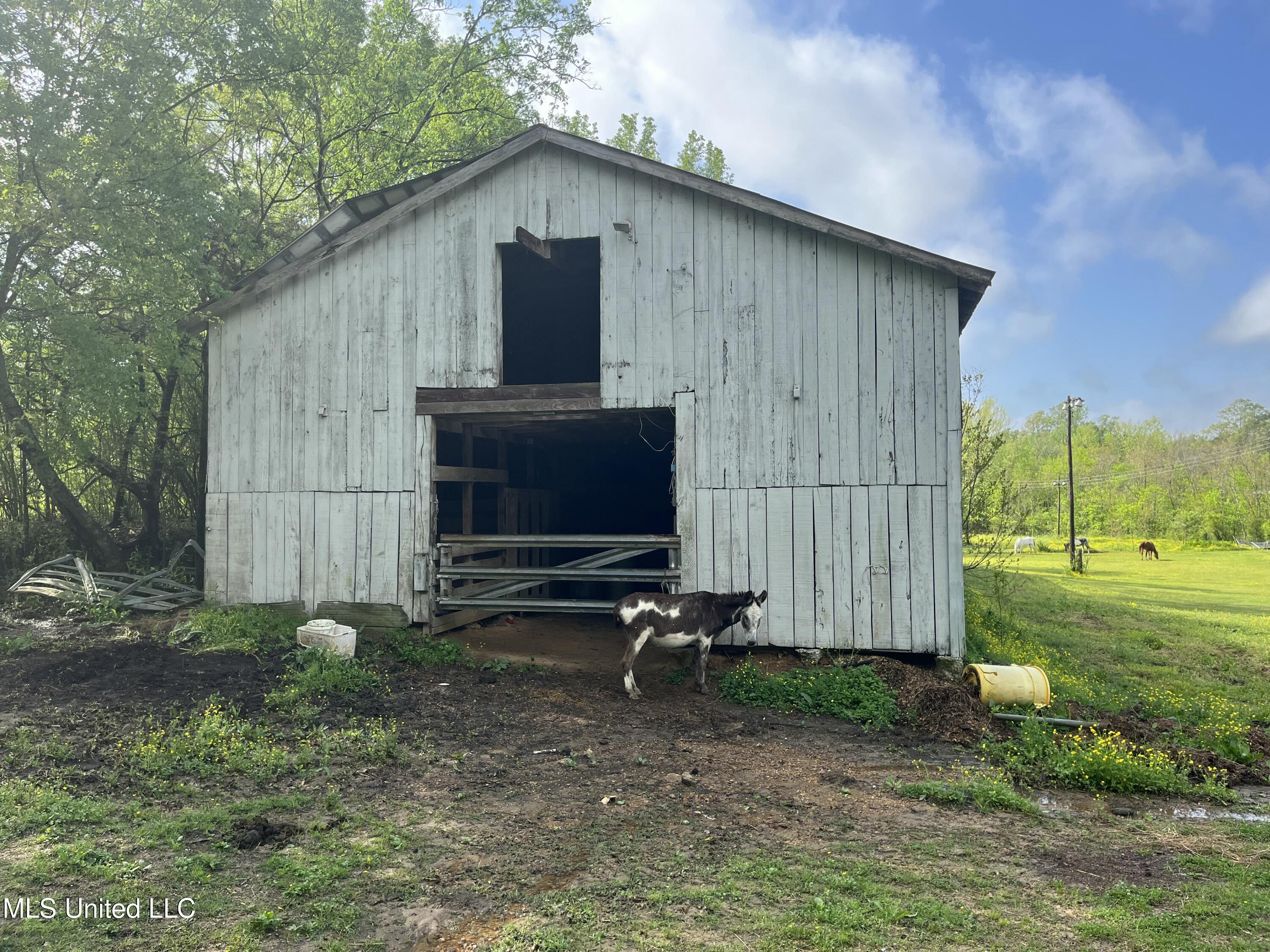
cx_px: 635
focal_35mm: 26
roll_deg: +1.0
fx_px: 954
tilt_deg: +1.9
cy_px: 476
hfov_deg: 67.3
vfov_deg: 53.1
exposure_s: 1/1086
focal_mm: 5.1
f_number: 1.6
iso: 50
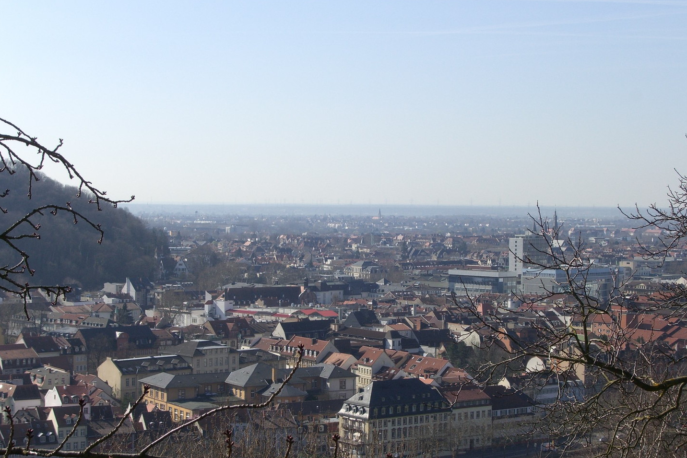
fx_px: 1508
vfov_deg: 17.3
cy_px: 237
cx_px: 381
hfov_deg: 25.7
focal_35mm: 79
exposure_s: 1/400
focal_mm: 14.2
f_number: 5.6
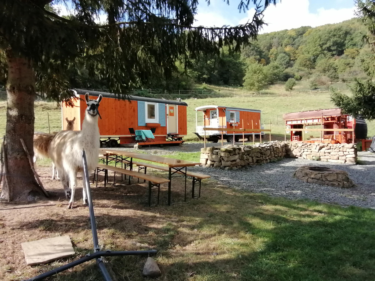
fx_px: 260
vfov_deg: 56.8
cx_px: 188
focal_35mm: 24
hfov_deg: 71.6
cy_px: 140
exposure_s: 1/384
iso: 50
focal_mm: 1.78
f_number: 2.4
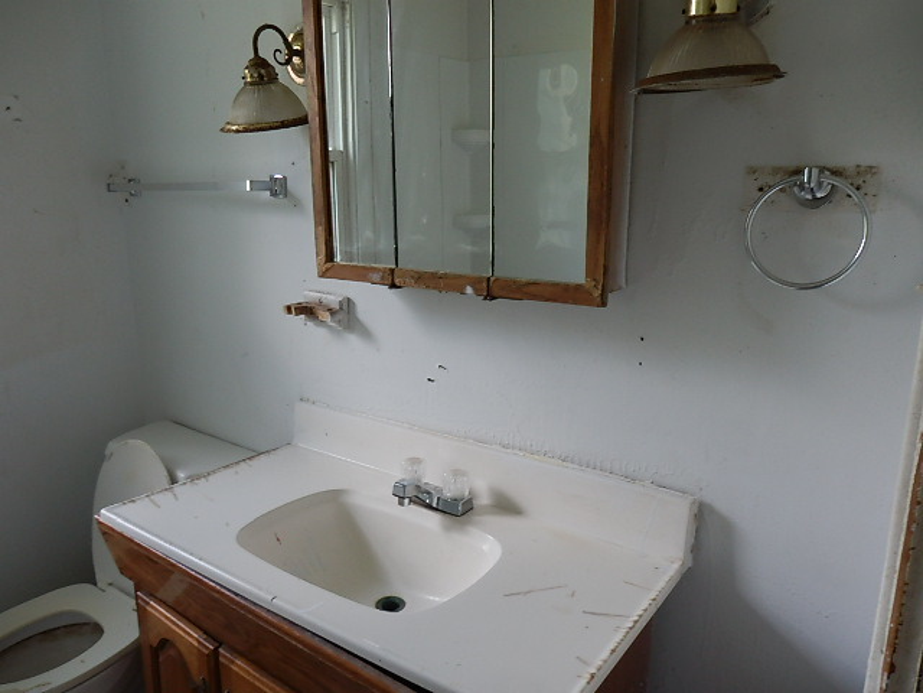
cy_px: 346
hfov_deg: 69.4
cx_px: 462
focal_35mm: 25
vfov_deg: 54.9
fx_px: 667
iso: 160
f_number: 3
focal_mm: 4.5
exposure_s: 1/30
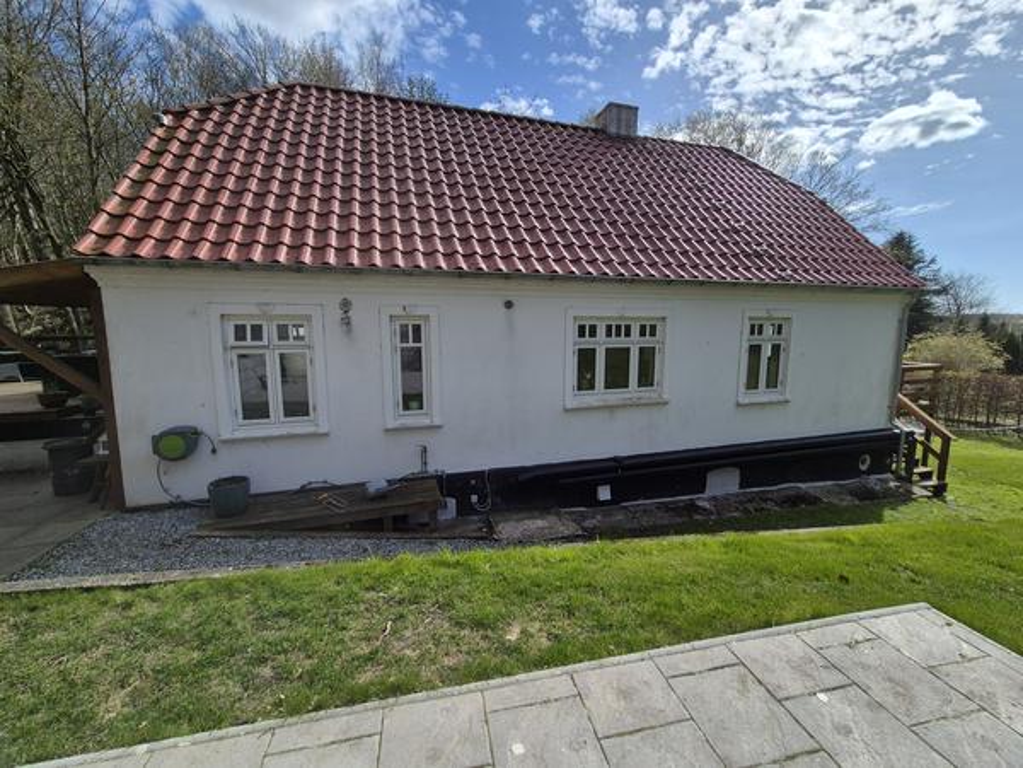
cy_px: 384
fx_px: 384
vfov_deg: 89.9
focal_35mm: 13
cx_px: 512
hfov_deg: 106.2
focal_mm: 2.2
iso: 50
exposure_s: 1/2784
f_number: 2.2
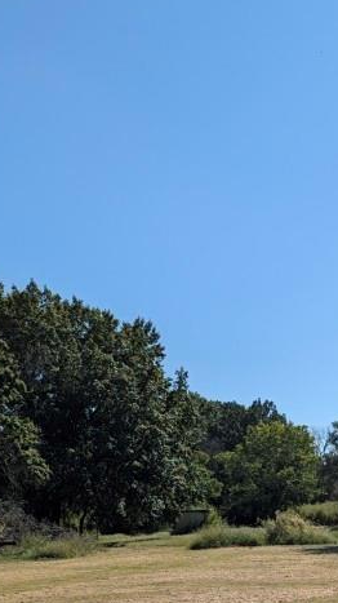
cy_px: 443
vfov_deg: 37.1
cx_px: 293
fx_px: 878
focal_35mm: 55
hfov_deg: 21.4
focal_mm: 5.28
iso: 15
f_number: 1.7
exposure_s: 1/1203
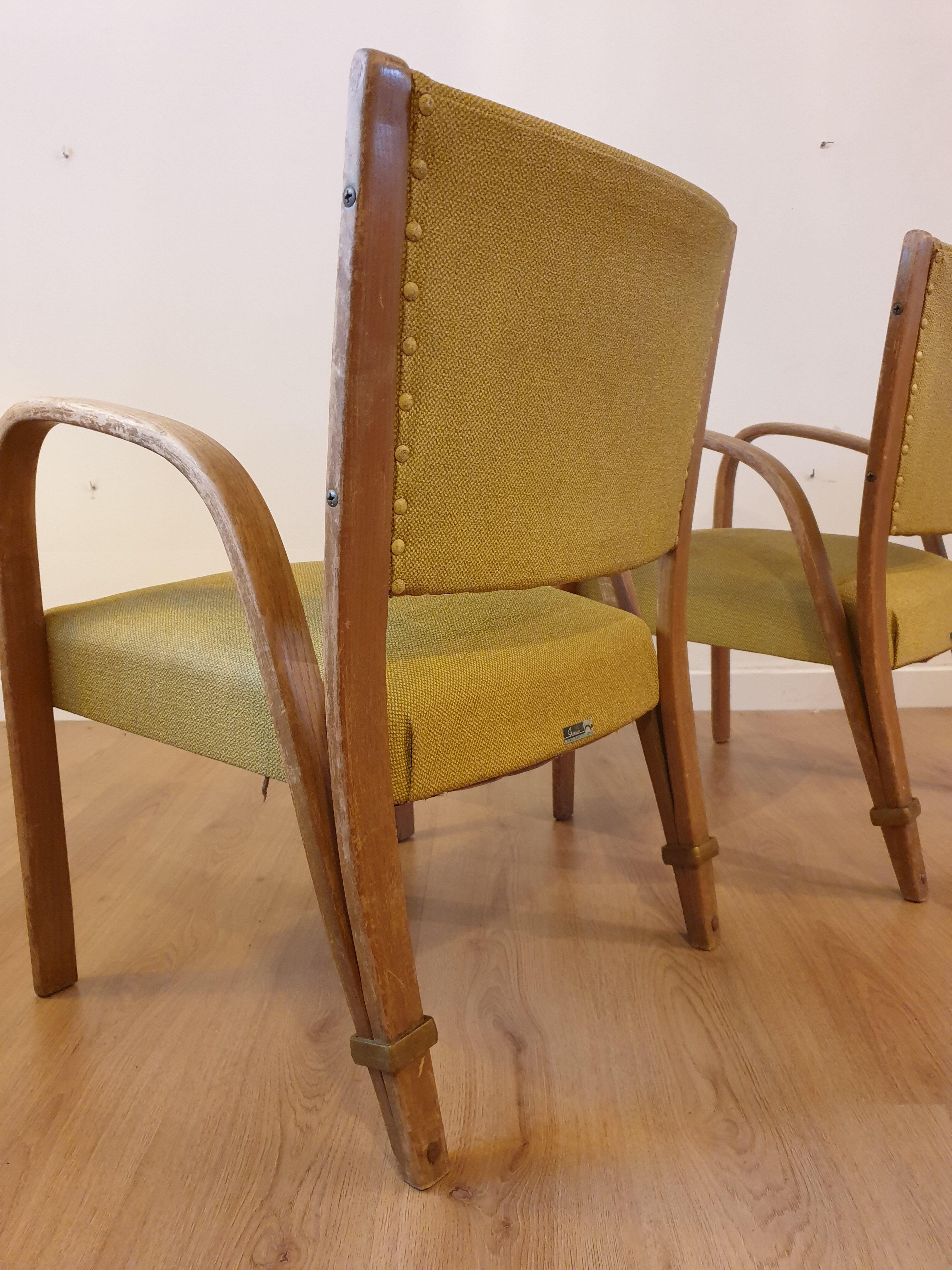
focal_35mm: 26
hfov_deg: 53.1
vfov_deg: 67.3
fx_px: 953
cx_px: 476
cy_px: 635
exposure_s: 1/20
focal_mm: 4.3
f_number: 1.5
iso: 250
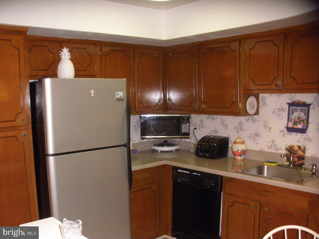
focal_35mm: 36
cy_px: 120
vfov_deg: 39.7
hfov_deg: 51.4
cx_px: 160
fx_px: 332
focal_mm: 6.3
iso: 400
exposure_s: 1/30
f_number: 3.5
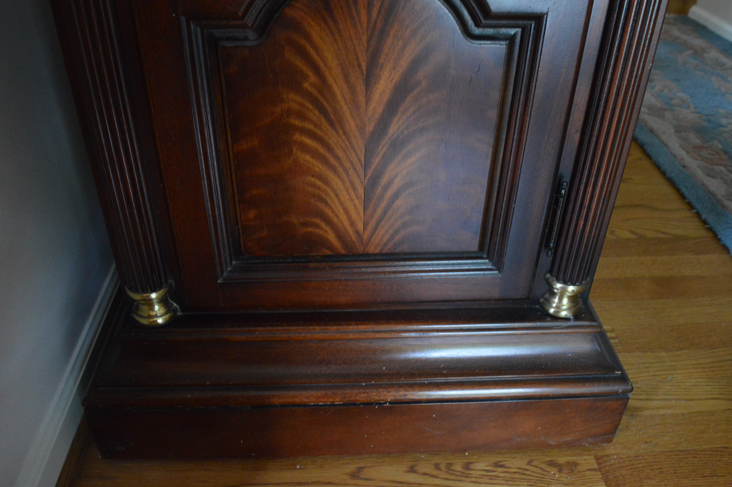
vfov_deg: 43.5
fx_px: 609
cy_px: 244
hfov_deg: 62.0
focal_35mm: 30
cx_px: 366
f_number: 5.6
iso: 3200
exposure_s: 1/40
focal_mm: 20
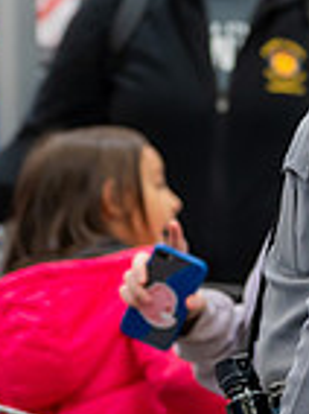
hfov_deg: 3.7
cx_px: 205
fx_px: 4739
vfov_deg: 5.0
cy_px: 15
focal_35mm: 397
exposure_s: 1/320
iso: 2000
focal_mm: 95
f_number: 3.2
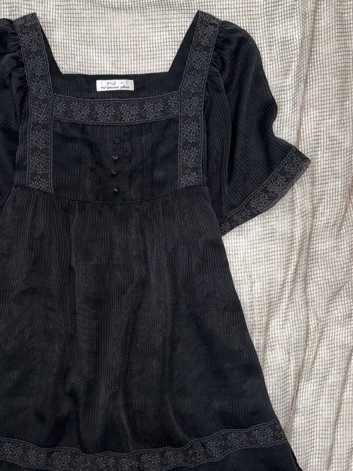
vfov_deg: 55.2
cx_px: 118
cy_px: 267
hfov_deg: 42.4
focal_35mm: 33
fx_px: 449
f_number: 1.78
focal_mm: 6.76
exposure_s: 1/25
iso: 80
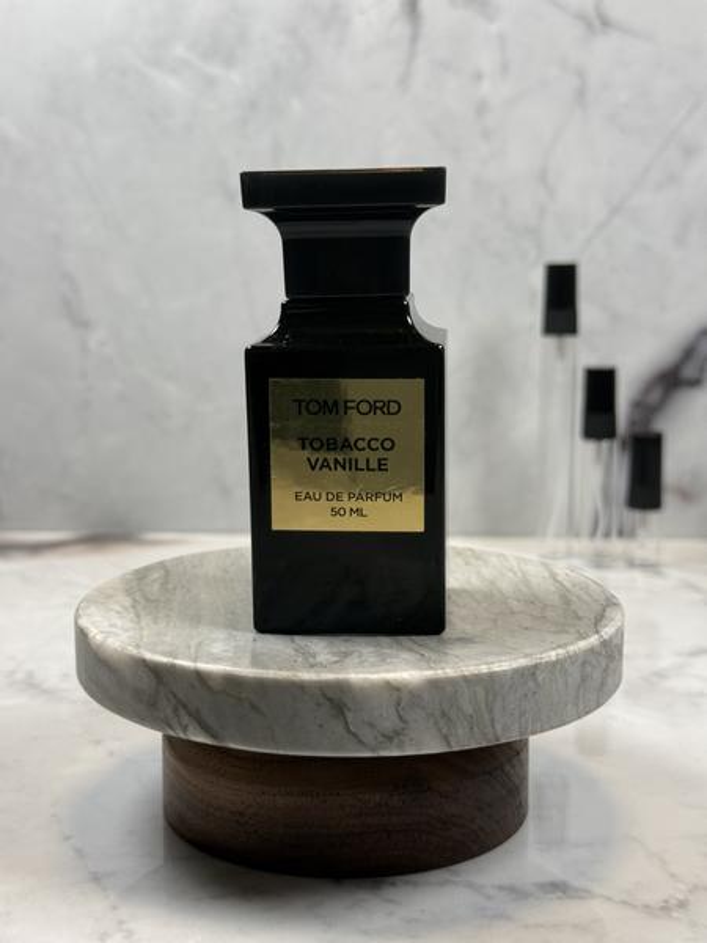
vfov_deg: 39.7
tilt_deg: -8.4
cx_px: 354
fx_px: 1307
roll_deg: -0.9
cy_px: 472
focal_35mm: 48
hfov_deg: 30.3
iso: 64
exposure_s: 1/120
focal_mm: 6.76
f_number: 1.78
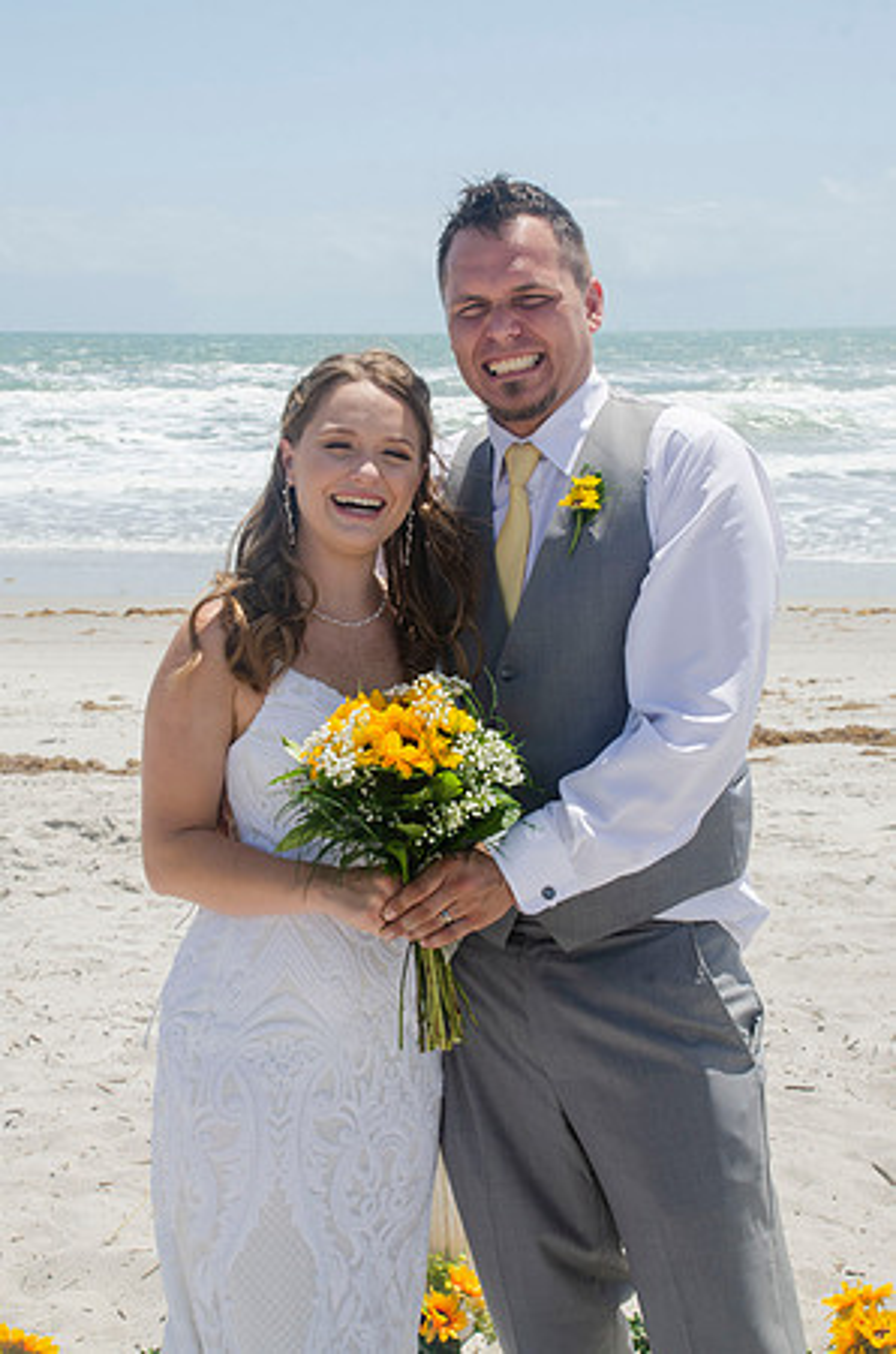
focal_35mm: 60
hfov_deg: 22.5
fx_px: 2250
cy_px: 677
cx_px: 448
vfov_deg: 33.5
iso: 100
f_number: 11
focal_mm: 40
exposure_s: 1/250
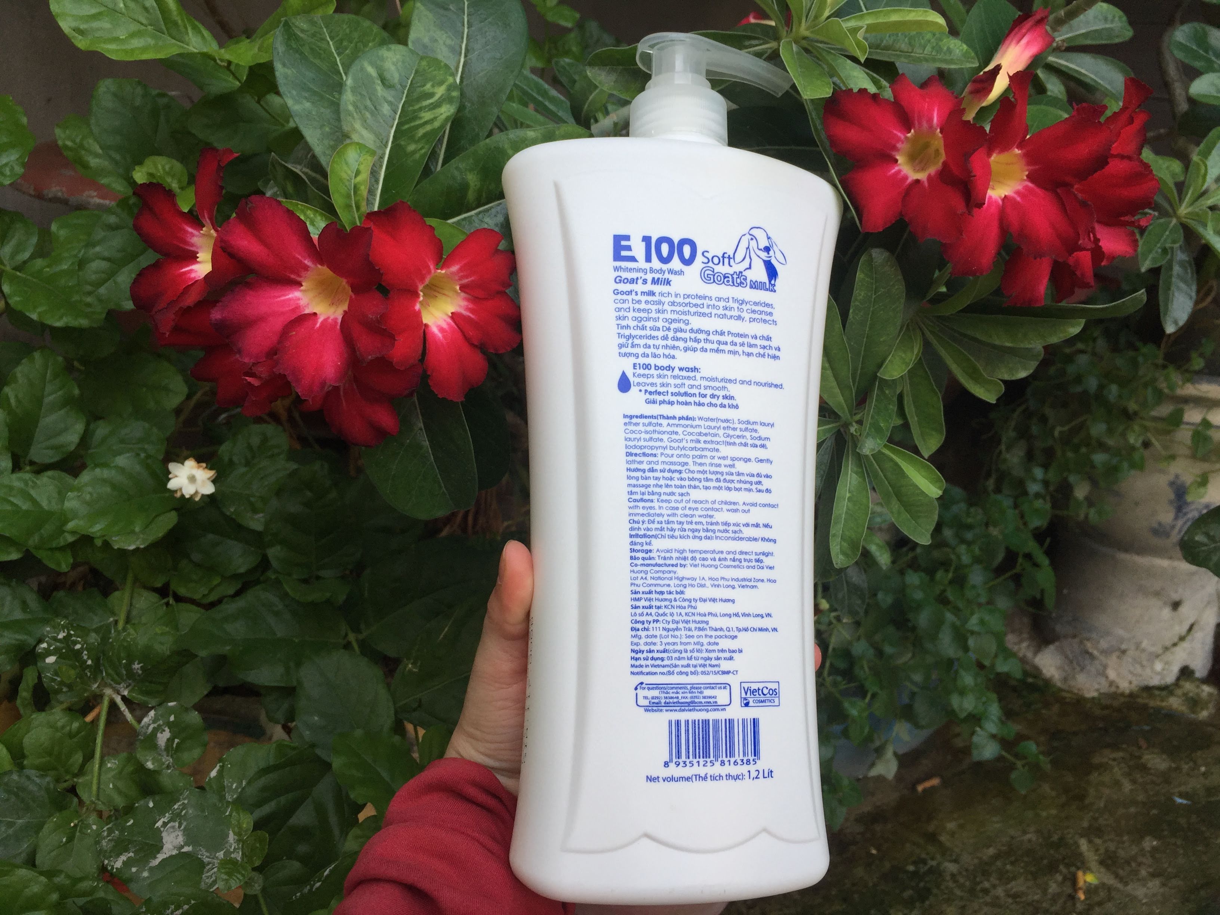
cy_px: 458
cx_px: 610
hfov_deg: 61.7
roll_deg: -6.5
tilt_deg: -18.7
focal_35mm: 29
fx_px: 1022
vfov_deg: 48.2
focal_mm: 4.15
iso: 32
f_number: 2.2
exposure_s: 1/237
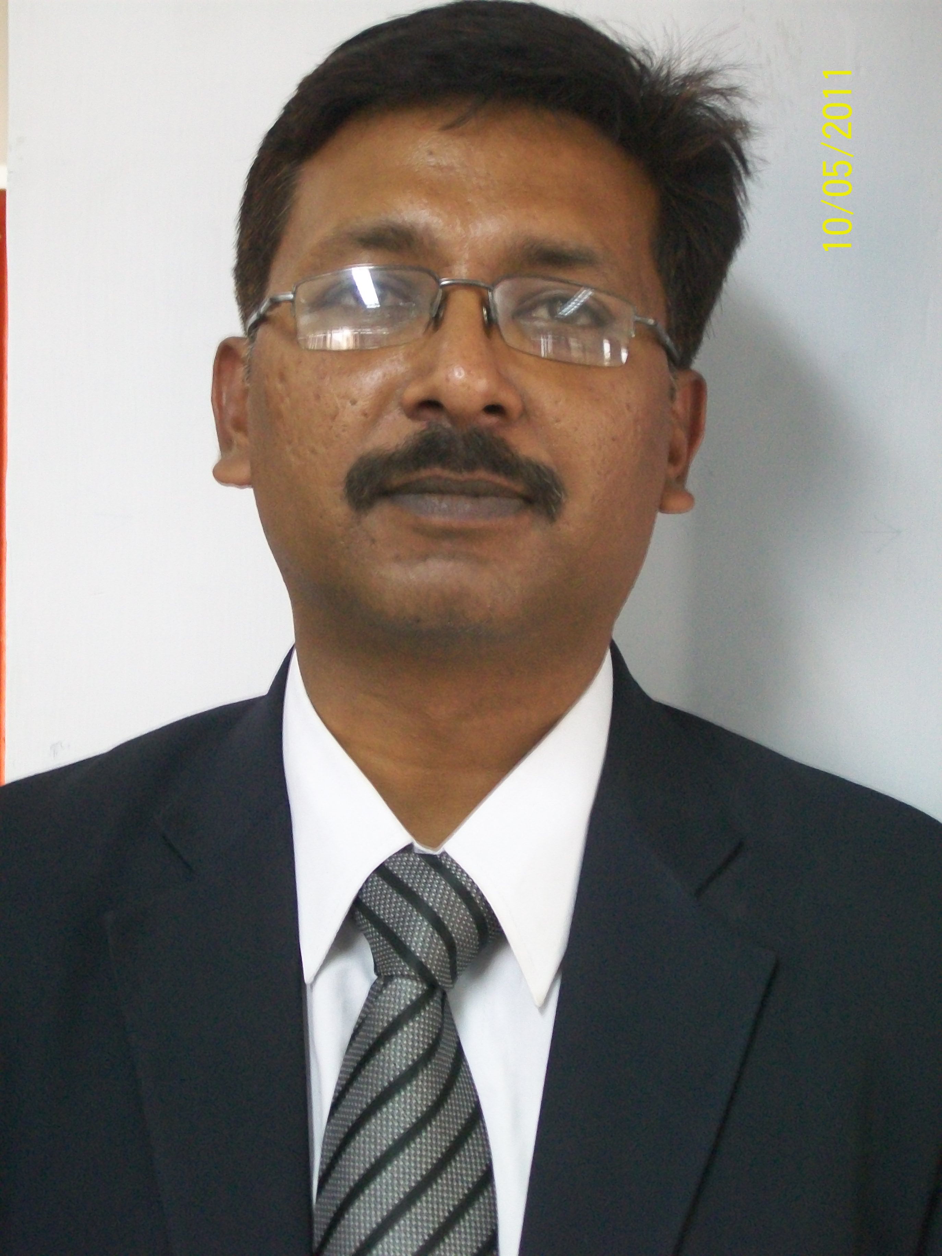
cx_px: 471
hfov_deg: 22.3
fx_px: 2395
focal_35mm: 66
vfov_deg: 29.4
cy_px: 628
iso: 200
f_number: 3.8
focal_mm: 11.8
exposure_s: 1/8
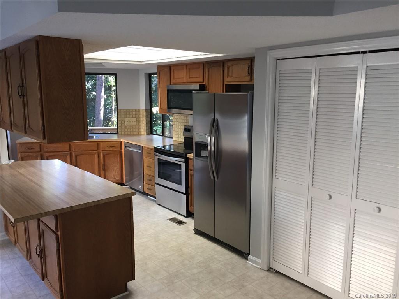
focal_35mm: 29
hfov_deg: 61.7
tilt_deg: -10.1
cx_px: 200
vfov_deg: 48.2
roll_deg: -0.8
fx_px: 334
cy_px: 150
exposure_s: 1/33
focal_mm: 4.15
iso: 64
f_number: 2.2
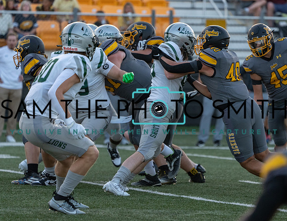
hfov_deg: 5.0
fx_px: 3282
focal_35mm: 392
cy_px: 111
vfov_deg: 3.9
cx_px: 182
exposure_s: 1/1000
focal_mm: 324
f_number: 5.6
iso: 2000
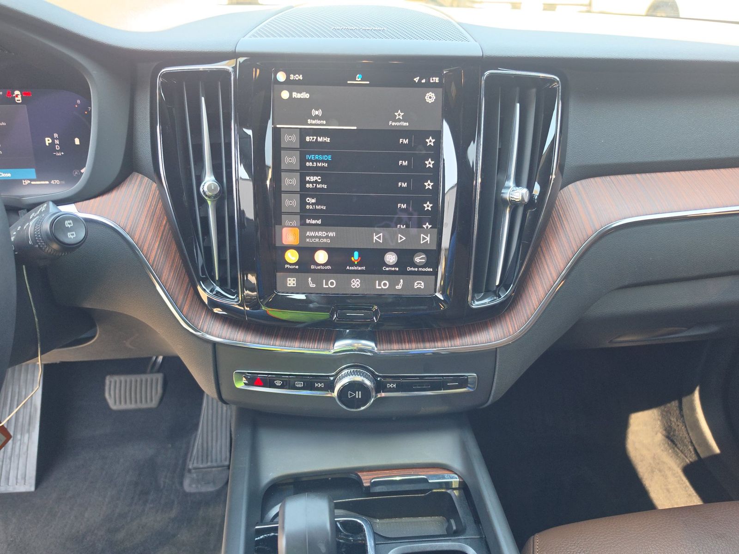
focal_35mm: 23
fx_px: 491
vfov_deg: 58.9
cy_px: 277
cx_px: 370
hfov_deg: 73.9
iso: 58
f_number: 1.4
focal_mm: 6.5
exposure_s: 1/119
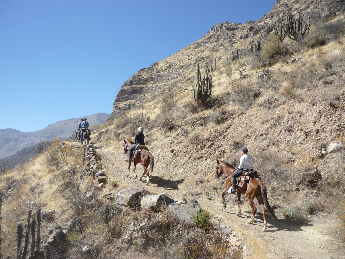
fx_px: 329
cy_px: 130
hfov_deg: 55.4
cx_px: 172
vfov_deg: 42.9
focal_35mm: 33
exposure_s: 1/800
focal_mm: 5.5
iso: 100
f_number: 2.8
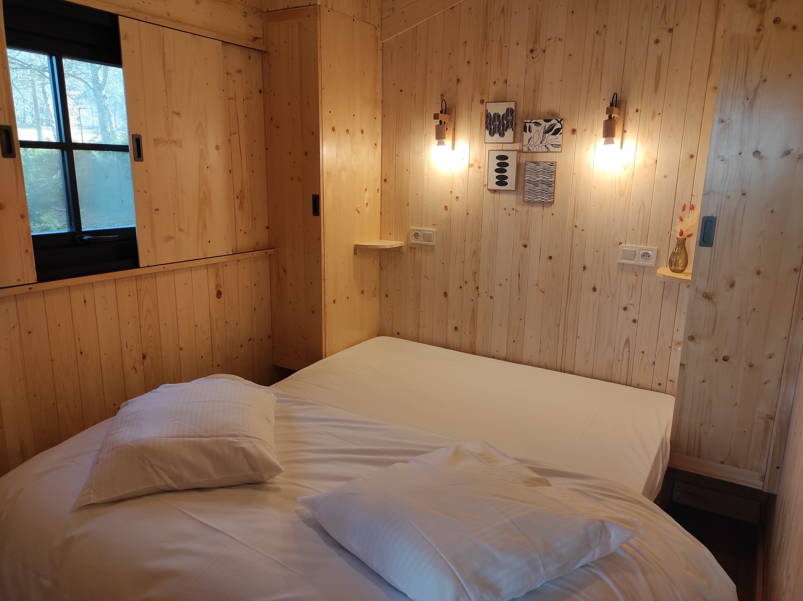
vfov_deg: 54.8
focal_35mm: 25
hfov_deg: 69.4
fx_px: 579
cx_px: 402
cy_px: 300
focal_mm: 5.43
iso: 199
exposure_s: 1/120
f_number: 1.89
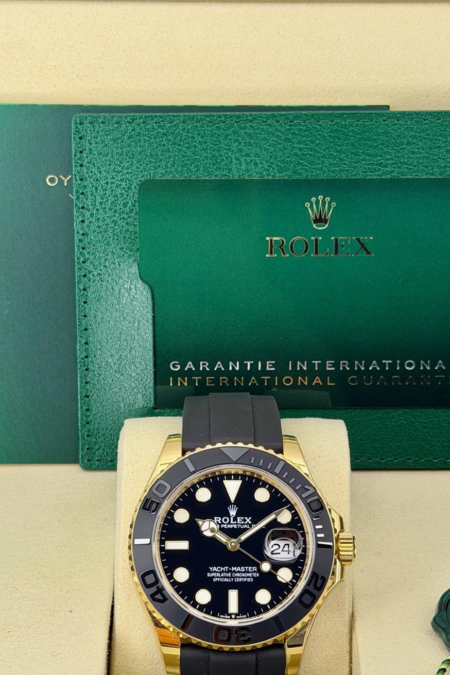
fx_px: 1462
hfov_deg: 17.5
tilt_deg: -25.2
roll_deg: -0.4
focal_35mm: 78
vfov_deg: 25.9
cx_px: 232
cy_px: 400
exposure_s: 1/135
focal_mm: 6.76
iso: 50
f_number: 1.78
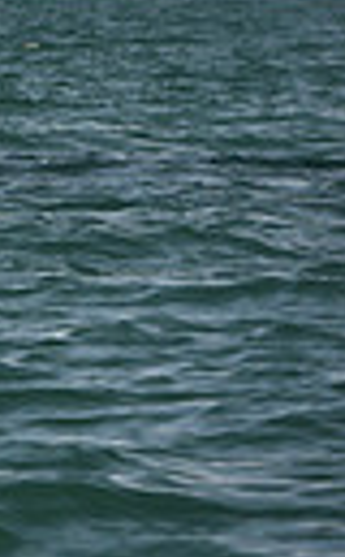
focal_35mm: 533
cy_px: -222
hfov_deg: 2.4
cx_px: -901
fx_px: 8063
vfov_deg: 3.9
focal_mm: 116
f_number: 5
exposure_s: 1/640
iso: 250
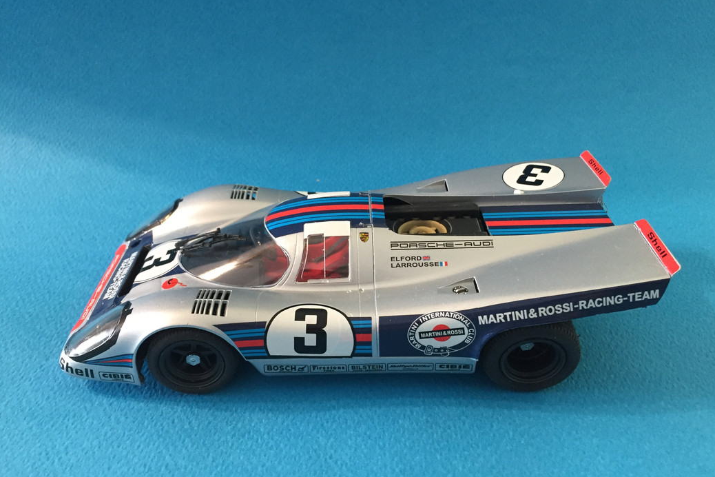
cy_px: 213
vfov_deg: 42.3
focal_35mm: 31
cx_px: 363
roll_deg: -0.5
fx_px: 616
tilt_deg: -29.9
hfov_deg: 60.3
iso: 200
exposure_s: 1/33
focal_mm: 4.15
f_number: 2.2
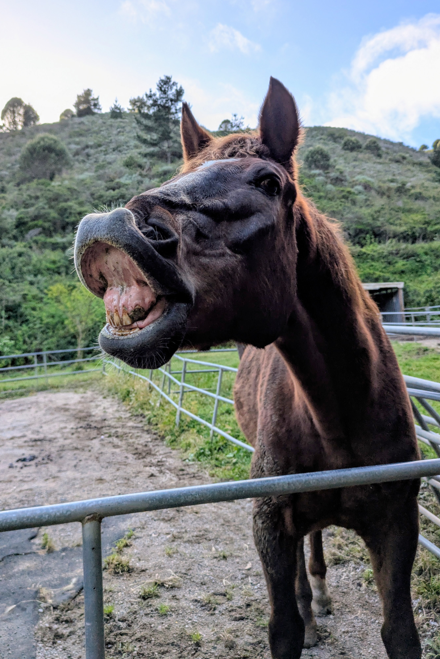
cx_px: 190
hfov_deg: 43.5
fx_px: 550
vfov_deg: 61.6
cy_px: 280
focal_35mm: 30
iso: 38
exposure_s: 1/740
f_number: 1.89
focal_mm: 5.43
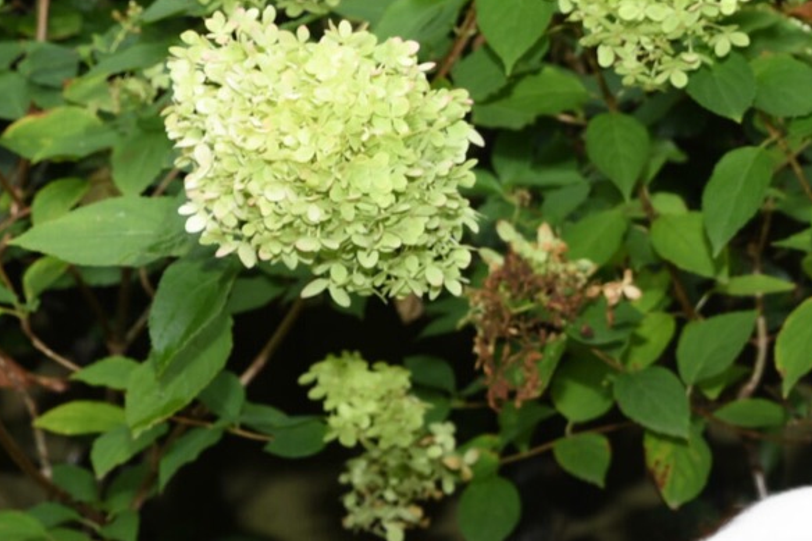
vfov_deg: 7.4
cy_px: 485
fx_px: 4171
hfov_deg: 10.9
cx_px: 993
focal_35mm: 185
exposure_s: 1/250
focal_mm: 40
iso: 200
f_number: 6.3
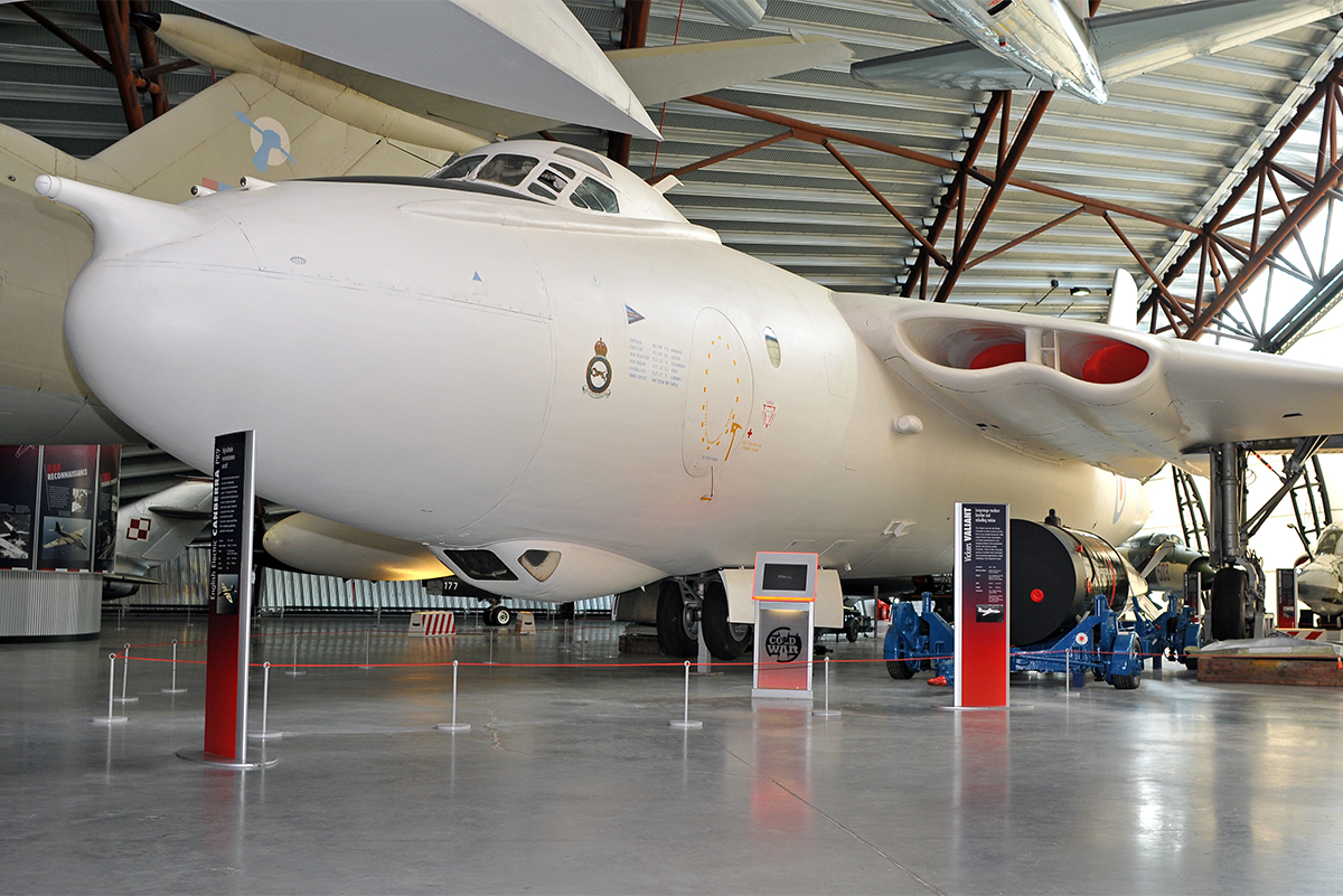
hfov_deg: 53.1
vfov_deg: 36.9
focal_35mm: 36
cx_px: 672
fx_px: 1343
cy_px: 448
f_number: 5
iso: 320
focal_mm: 24
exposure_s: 1/40
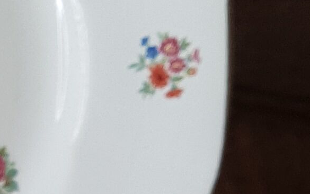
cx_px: -187
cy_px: 557
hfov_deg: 10.6
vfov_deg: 6.4
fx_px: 1606
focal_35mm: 190
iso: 50
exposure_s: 1/100
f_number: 1.7
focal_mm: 4.32
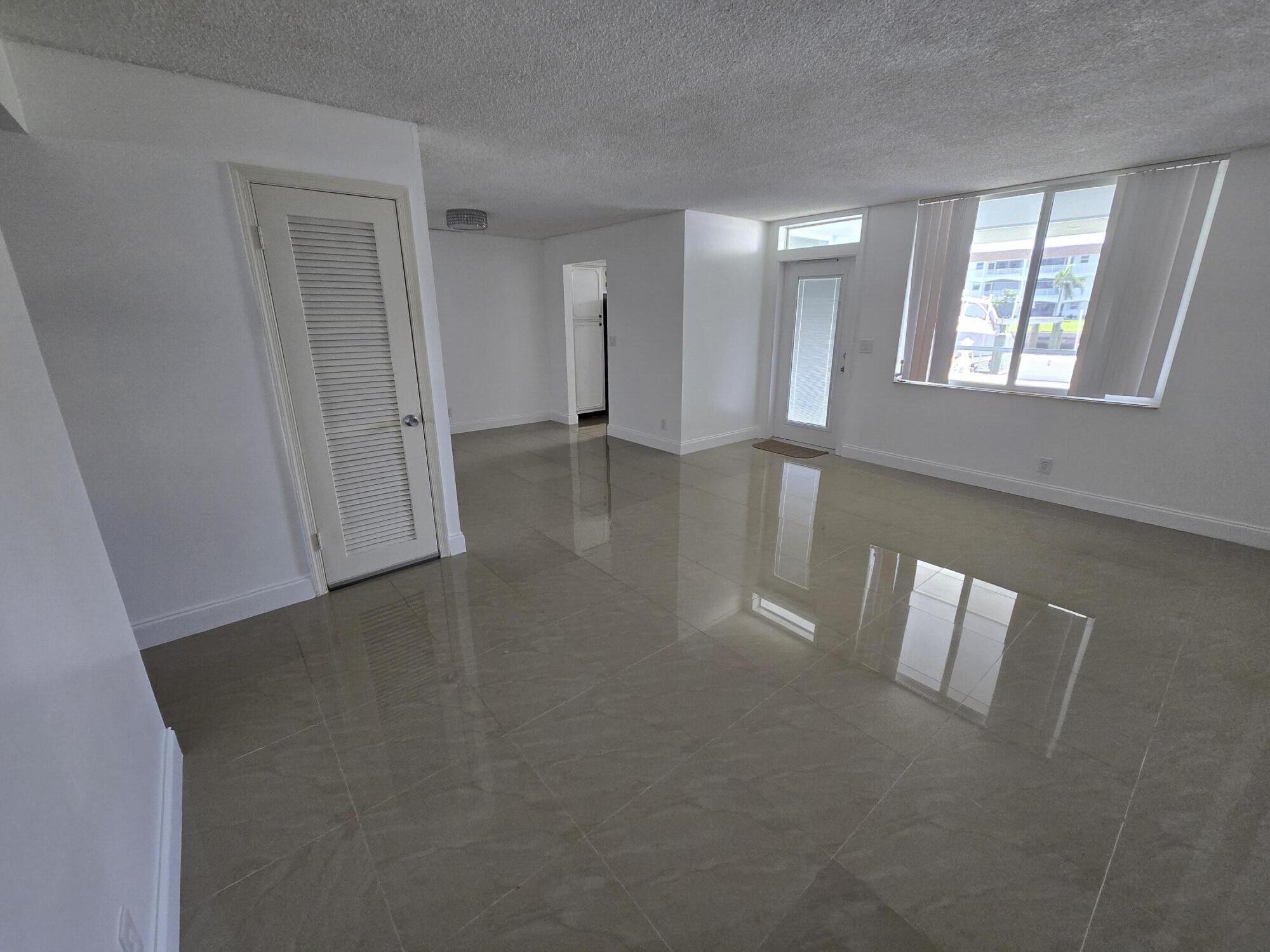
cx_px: 635
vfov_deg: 89.9
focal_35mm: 13
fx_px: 477
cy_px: 476
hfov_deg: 106.2
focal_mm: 2.2
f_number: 2.2
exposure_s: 1/60
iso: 200
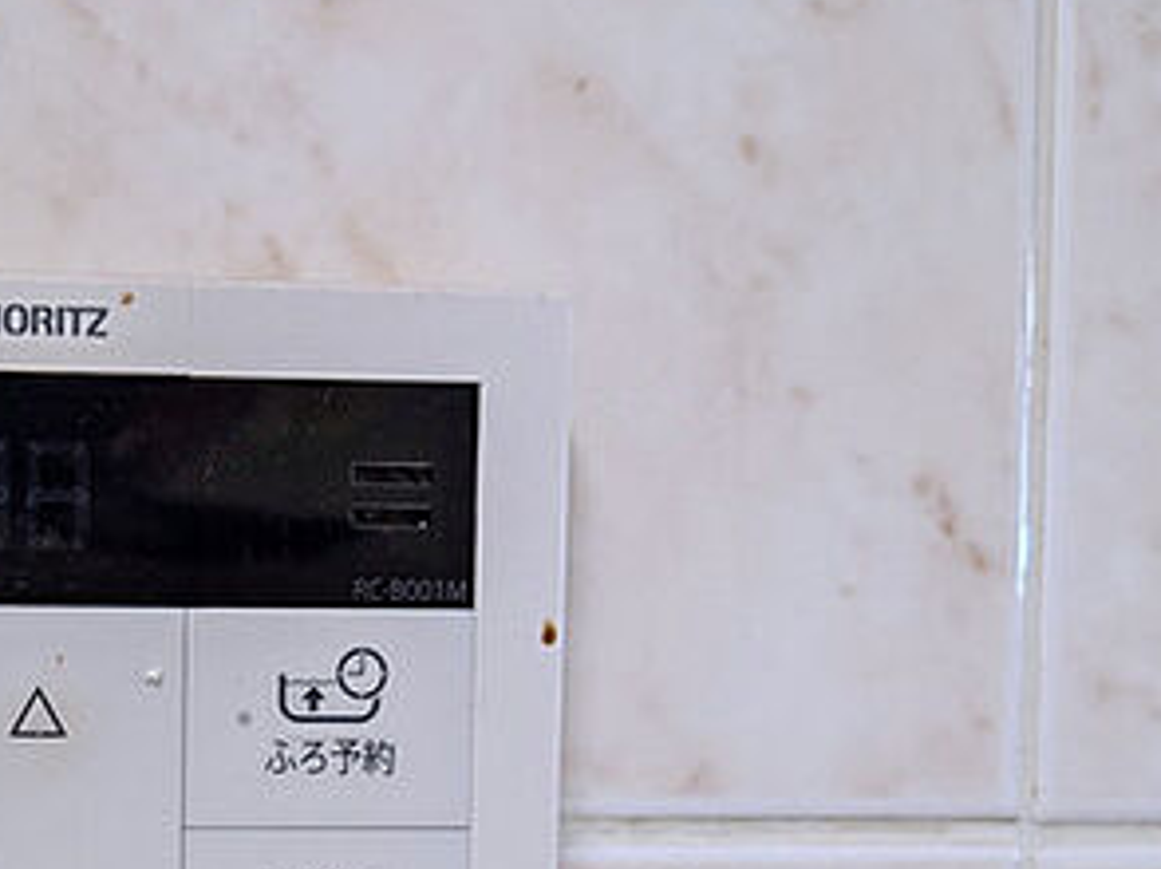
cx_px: -12
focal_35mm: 49
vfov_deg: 28.1
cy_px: 833
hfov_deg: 35.1
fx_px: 1642
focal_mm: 4.53
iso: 281
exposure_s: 1/120
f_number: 1.7
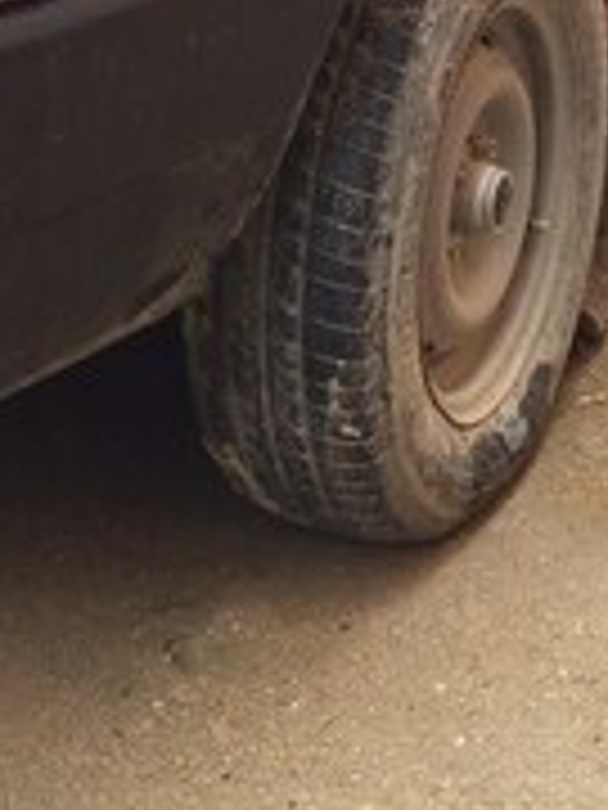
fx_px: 1874
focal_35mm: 80
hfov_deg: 18.1
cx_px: 576
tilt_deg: -16.7
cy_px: -153
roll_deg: +2.2
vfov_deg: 22.6
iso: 40
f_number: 2.2
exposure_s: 1/100
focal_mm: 4.15
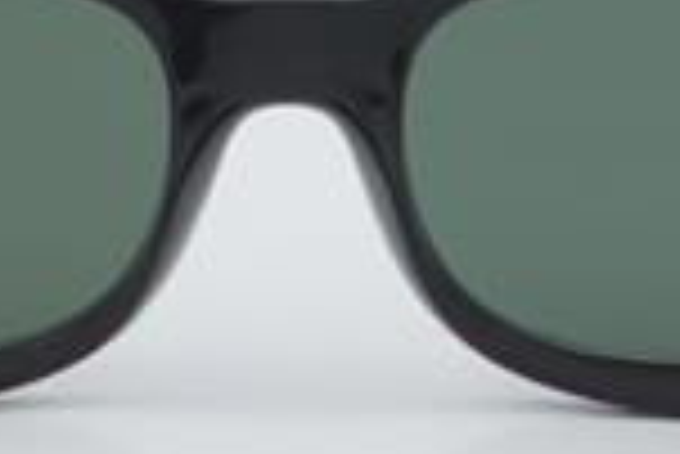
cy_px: 148
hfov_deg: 9.4
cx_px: 288
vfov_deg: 6.3
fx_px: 4128
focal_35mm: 218
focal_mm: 55
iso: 100
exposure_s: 1/3
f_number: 32
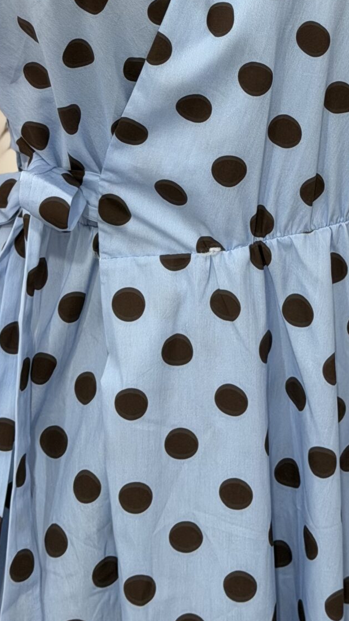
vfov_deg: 17.8
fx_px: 1957
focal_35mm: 119
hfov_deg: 10.2
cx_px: 186
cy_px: 116
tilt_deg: -37.3
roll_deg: +0.6
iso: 80
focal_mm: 6.76
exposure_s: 1/50
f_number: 1.78
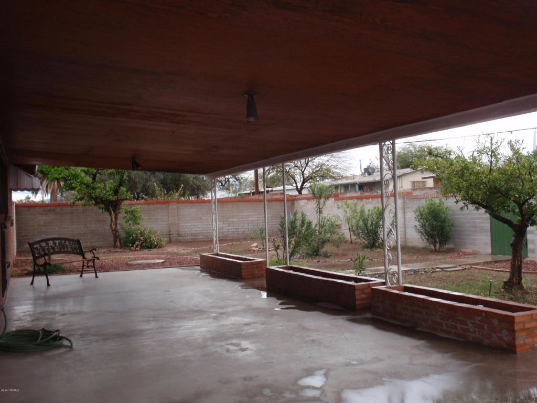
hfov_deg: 54.0
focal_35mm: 34
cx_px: 268
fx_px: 527
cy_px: 202
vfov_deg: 41.8
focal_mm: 6.07
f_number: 3.5
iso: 64
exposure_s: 1/100
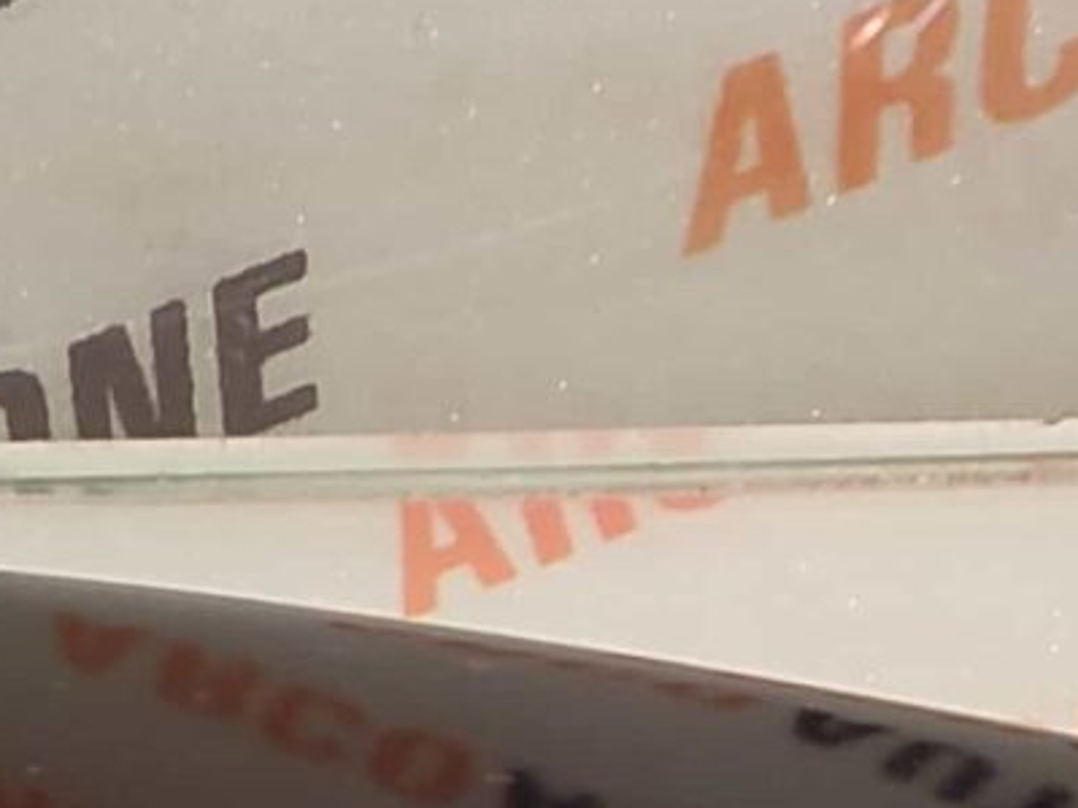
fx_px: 3393
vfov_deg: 12.4
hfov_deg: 17.3
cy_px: 1454
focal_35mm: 109
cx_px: -168
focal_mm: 4.74
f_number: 1.79
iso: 190
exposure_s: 1/33
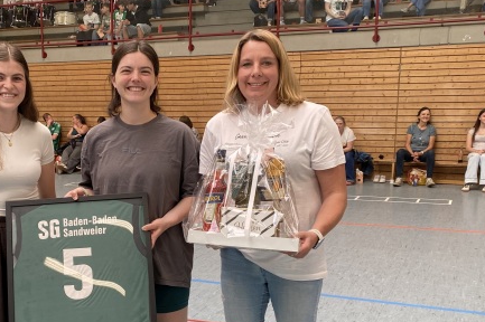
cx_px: 130
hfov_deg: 38.7
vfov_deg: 26.5
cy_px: 253
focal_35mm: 50
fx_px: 673
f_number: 1.8
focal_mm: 4.25
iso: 50
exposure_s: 1/121
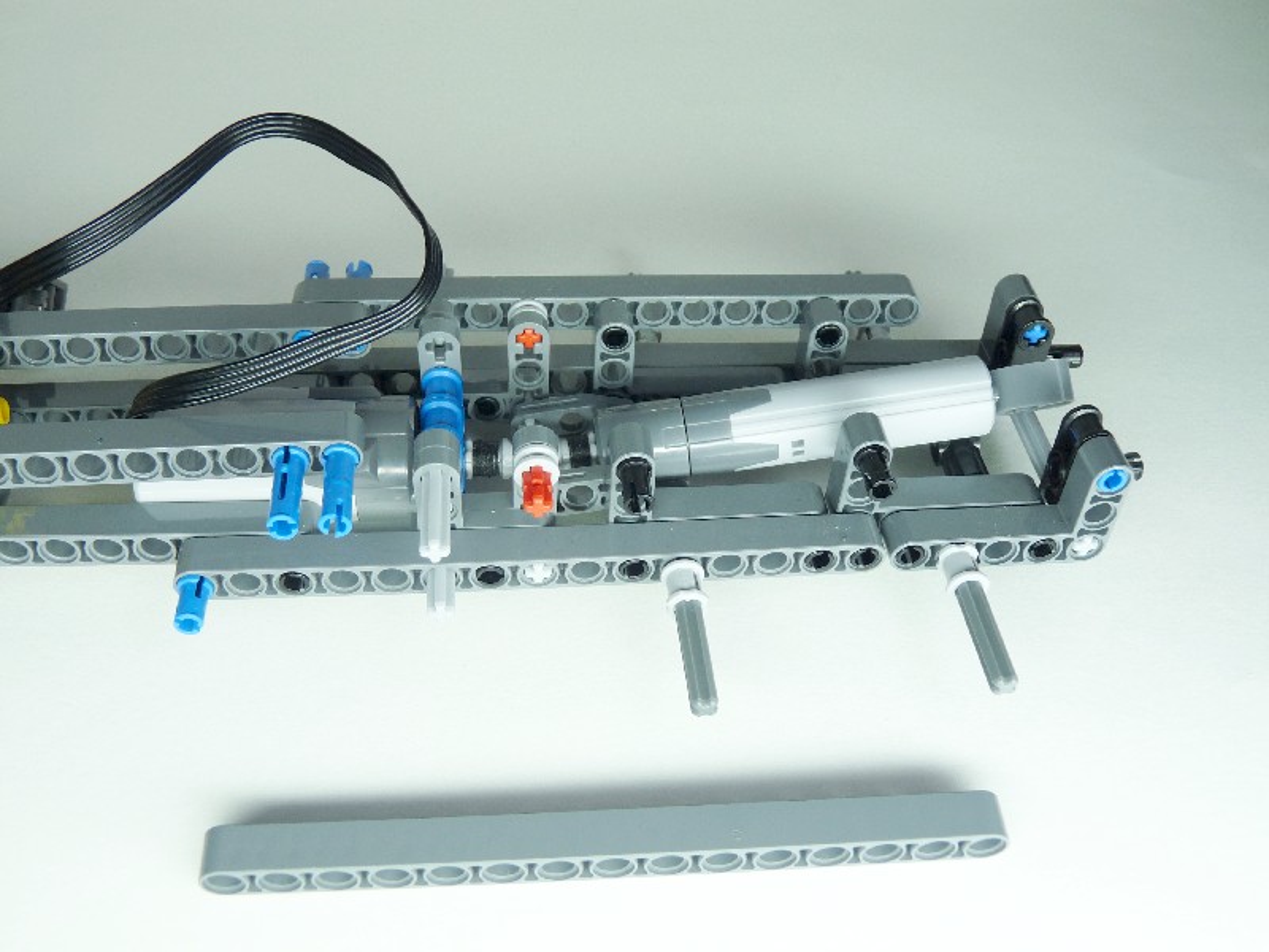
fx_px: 1283
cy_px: 476
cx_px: 634
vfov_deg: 40.7
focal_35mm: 35
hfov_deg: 52.6
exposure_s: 1/40
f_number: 3
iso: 100
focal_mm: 6.2
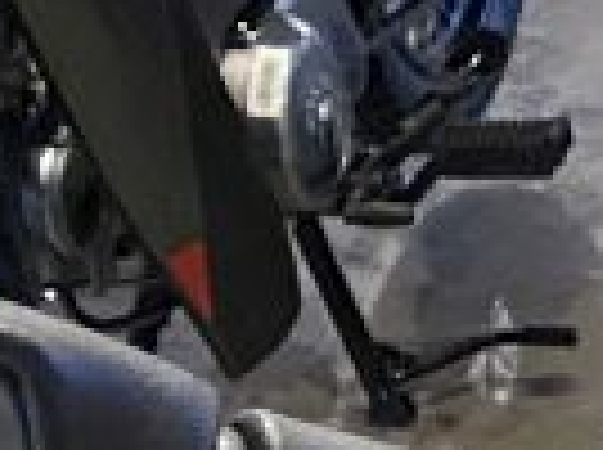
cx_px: 2038
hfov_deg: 7.8
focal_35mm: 206
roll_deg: -7.1
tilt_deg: -36.2
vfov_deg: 6.8
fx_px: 3582
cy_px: 1046
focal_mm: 4.25
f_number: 1.8
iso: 200
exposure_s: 1/50
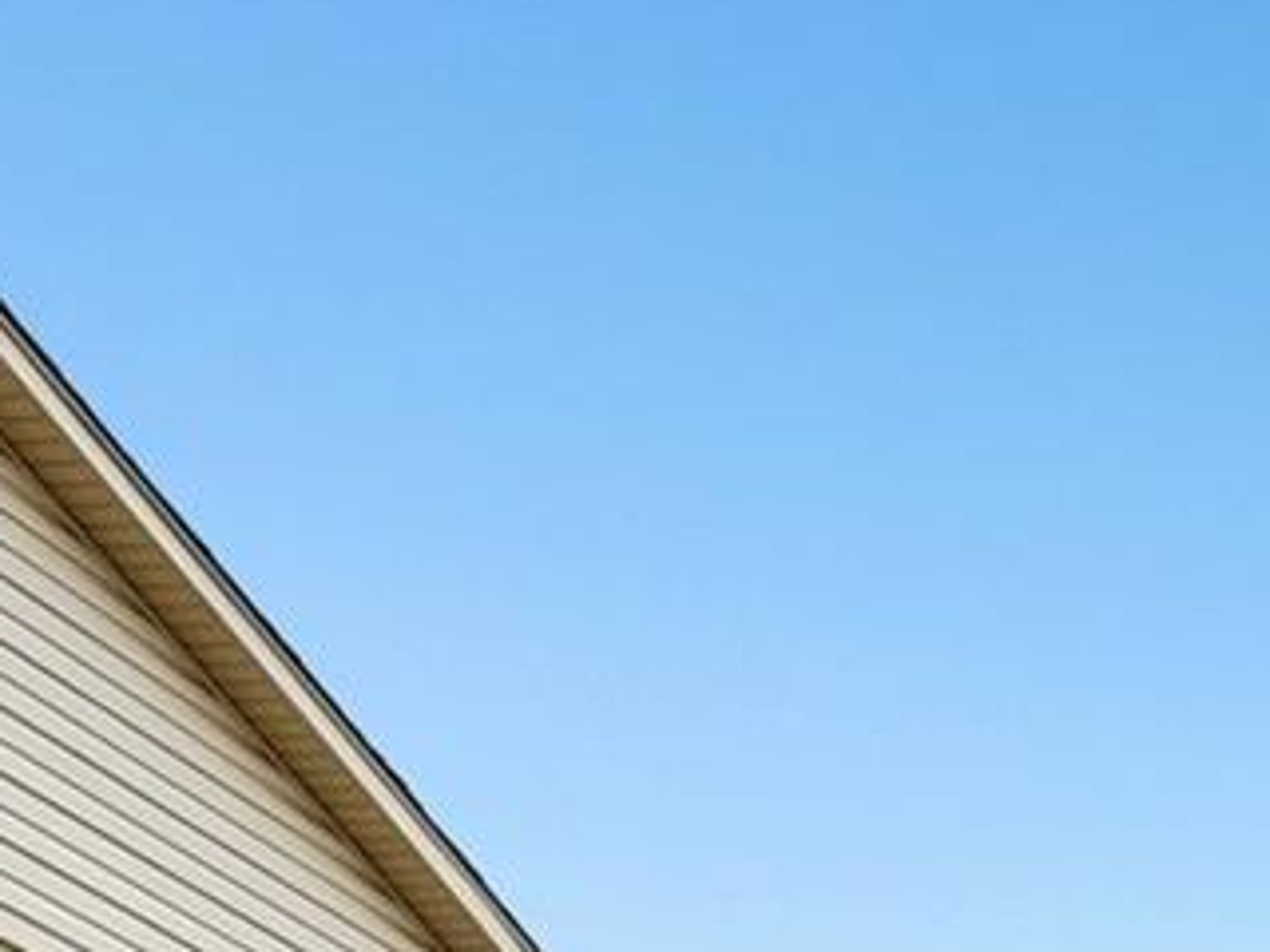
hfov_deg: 16.8
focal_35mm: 79
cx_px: 2679
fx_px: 2913
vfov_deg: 14.9
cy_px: 1960
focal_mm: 11
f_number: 8
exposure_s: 1/500
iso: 100
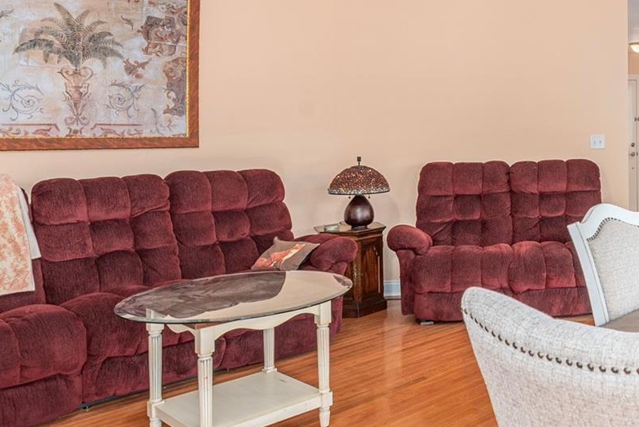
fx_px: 639
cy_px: 138
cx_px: 600
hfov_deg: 46.6
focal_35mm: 36
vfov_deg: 36.5
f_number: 8
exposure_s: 1/40
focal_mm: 14
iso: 320
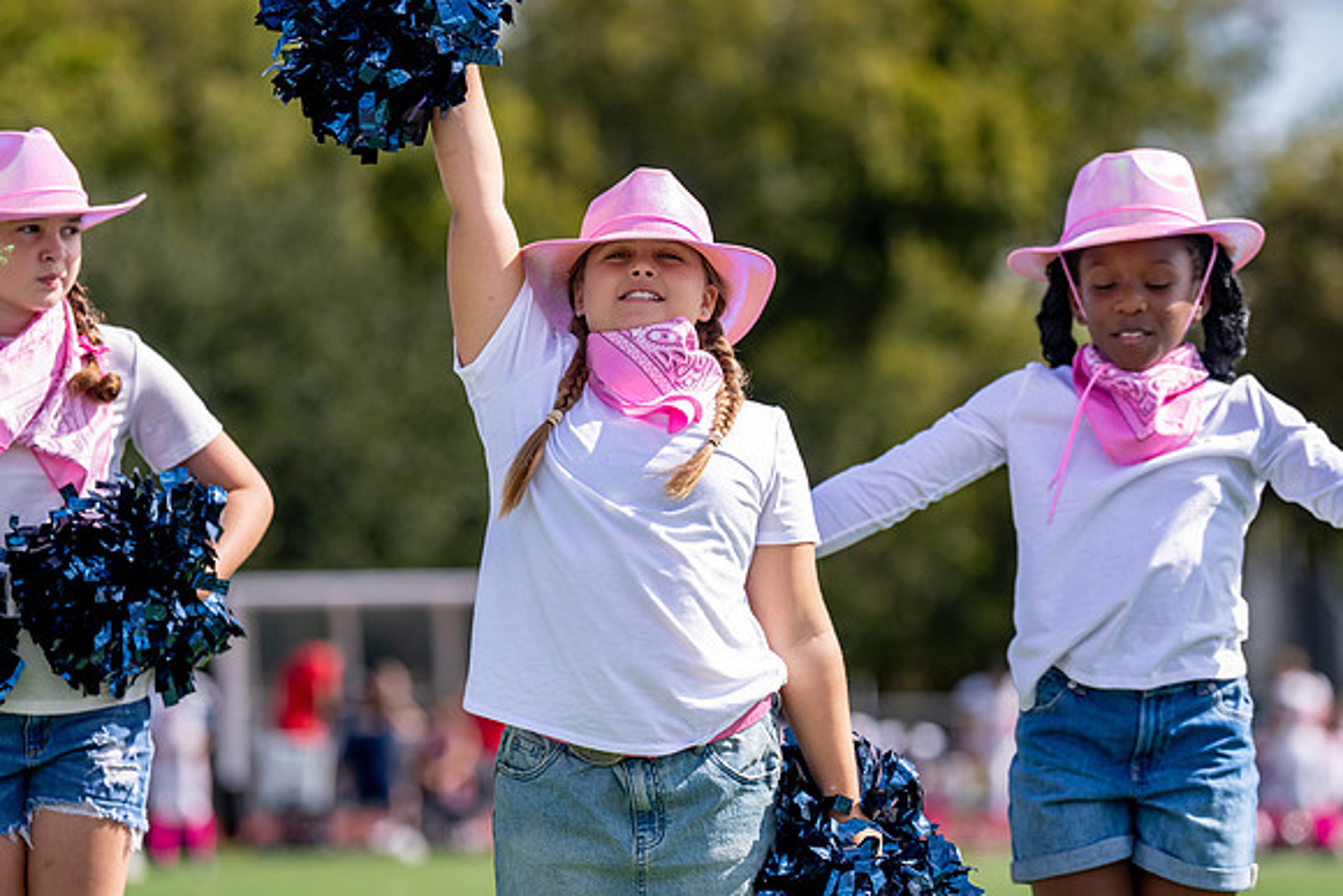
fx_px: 7615
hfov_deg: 10.1
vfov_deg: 6.7
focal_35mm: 204
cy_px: 421
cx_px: 669
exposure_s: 1/4000
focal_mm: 140
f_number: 2.8
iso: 250
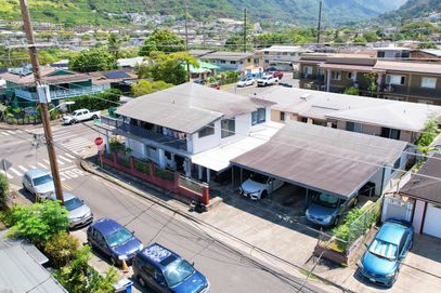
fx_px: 331
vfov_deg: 47.9
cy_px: 144
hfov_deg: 67.1
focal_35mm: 27
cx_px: 248
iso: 200
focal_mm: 8.38
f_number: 2.8
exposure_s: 1/1500
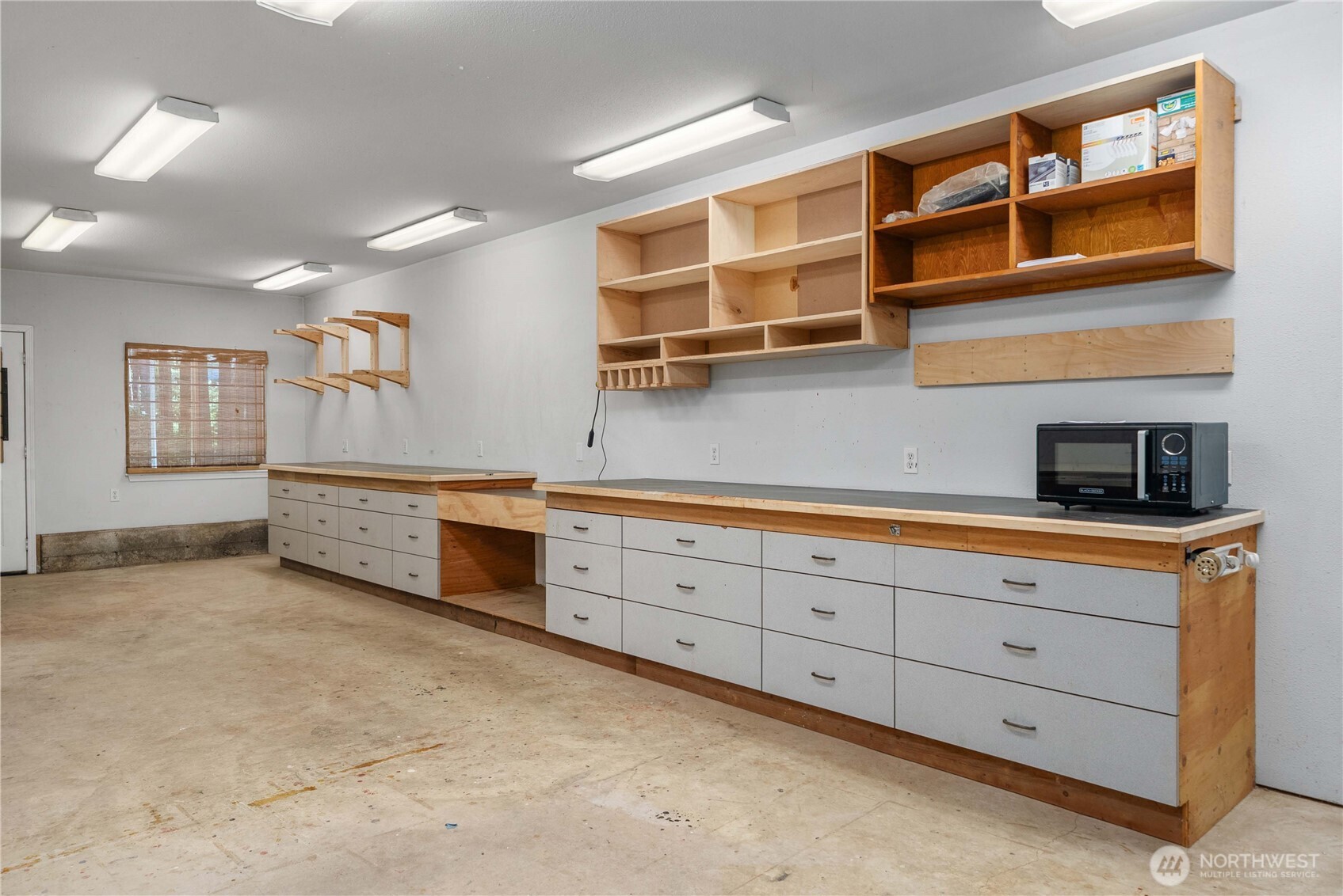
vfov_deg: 53.2
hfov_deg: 73.7
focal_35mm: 24
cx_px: 672
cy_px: 448
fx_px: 896
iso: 1000
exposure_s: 1/8
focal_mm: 24
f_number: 7.1
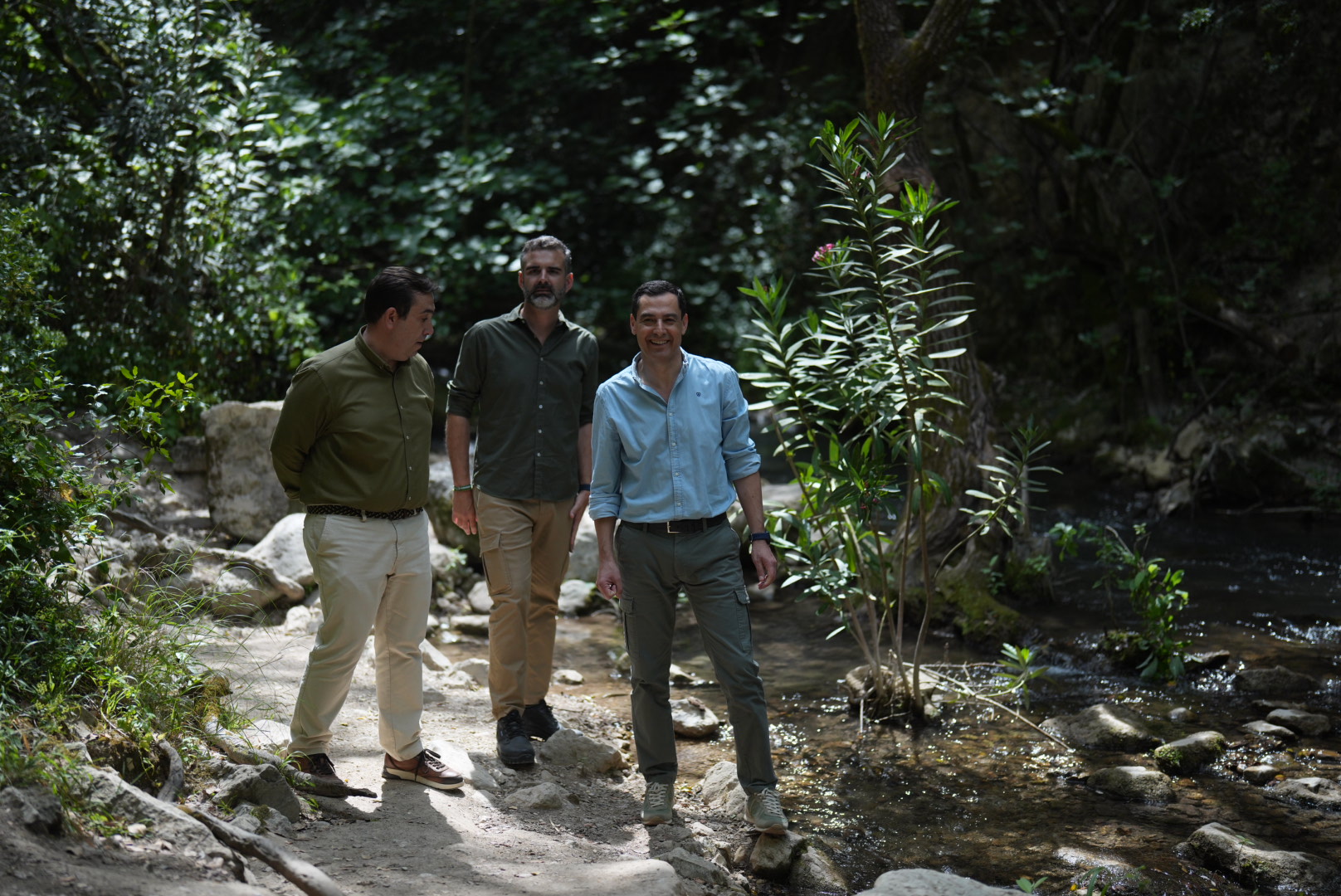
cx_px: 670
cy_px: 448
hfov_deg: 39.6
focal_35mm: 50
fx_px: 1864
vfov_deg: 27.0
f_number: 1.4
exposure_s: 1/10000
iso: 400
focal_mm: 50
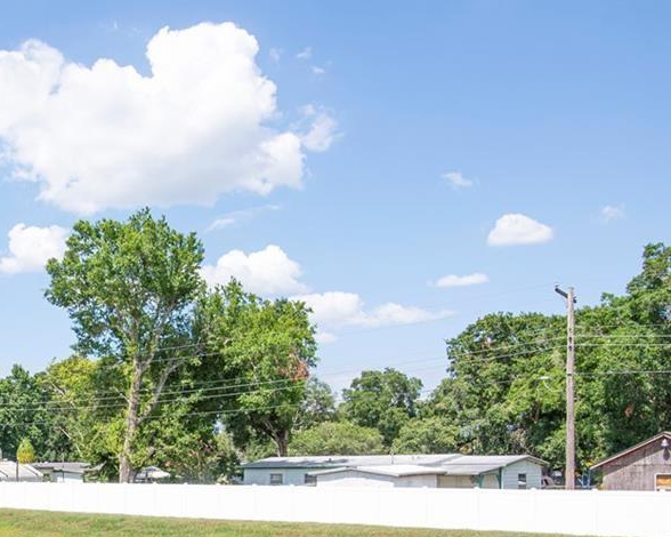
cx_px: -3
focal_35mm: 46
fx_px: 913
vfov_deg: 31.2
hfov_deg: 36.2
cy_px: 482
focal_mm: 18
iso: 125
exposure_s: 1/320
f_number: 8
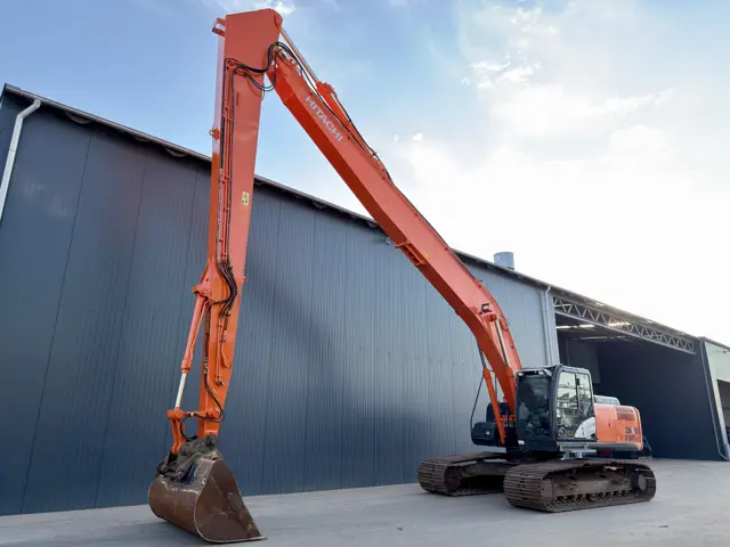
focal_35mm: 24
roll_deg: -0.5
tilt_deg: +16.9
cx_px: 365
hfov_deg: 71.6
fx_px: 506
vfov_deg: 56.8
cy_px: 274
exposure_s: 1/724
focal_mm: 6.76
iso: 100
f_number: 1.78
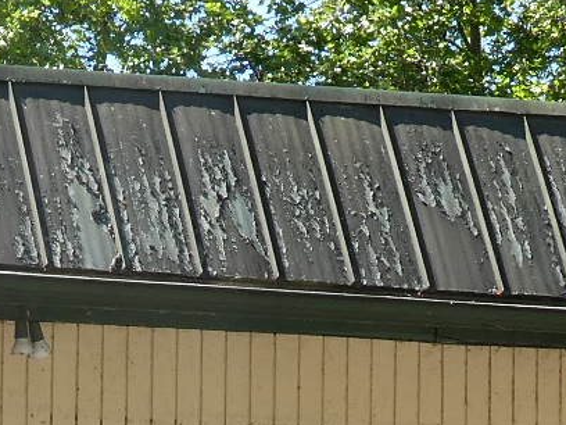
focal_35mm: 294
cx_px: 182
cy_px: 525
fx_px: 4807
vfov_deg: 5.0
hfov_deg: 6.7
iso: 80
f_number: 4.1
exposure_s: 1/200
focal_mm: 9
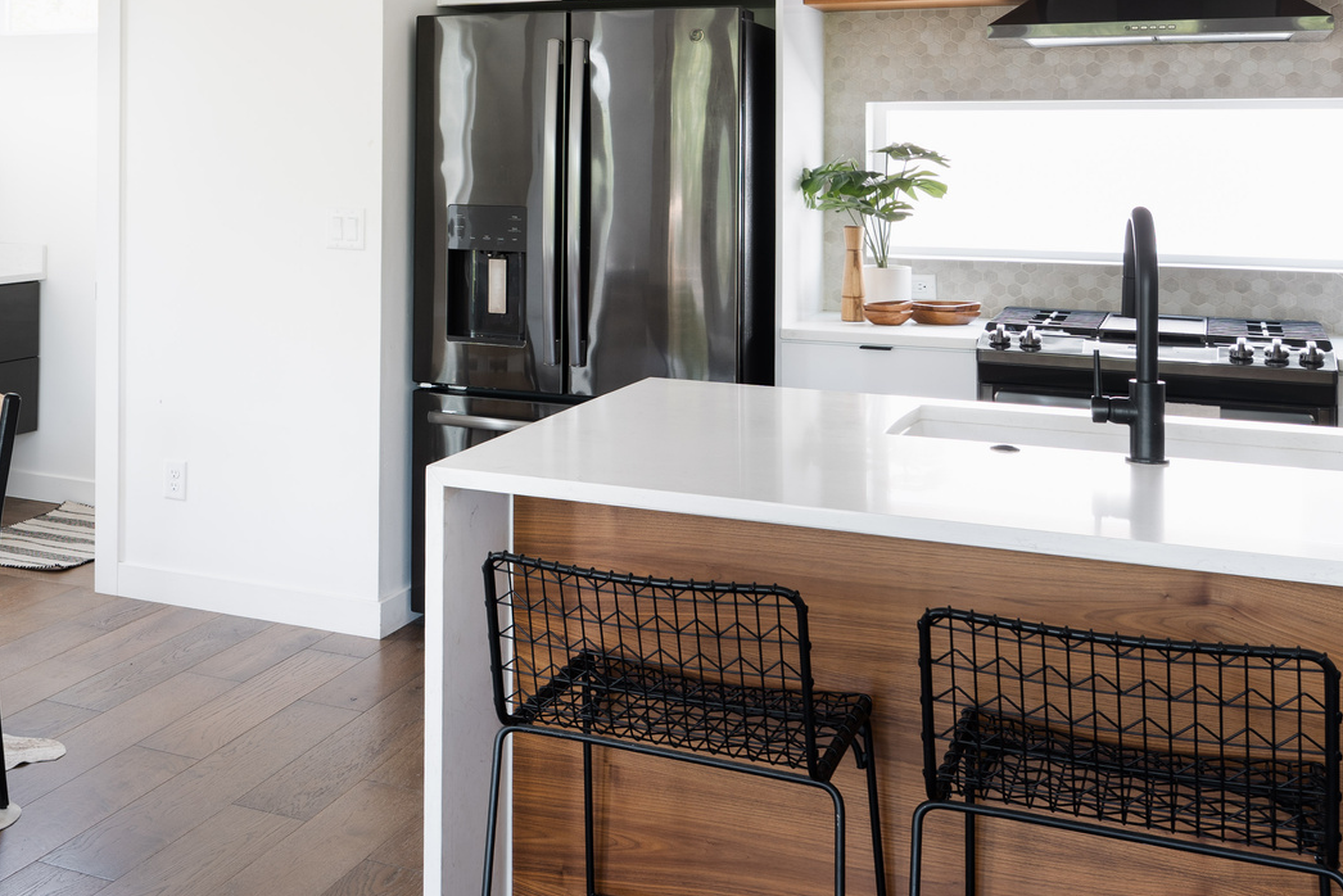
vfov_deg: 27.9
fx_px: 1754
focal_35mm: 47
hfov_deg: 38.4
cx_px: 80
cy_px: 134
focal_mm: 24
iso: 100
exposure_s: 1/2
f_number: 8
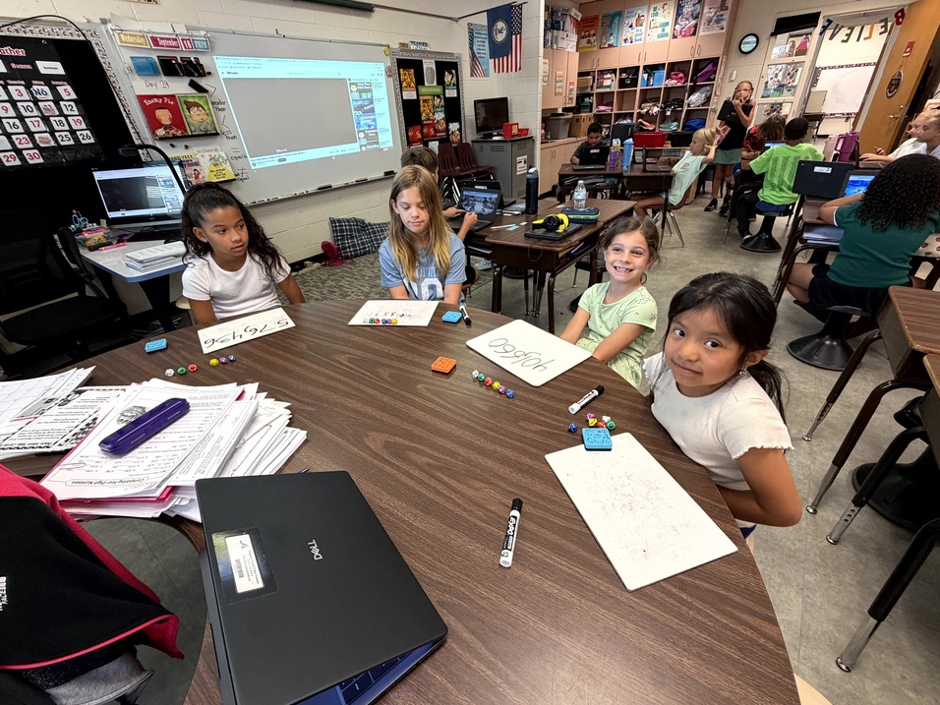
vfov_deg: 81.7
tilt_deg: -30.1
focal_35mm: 15
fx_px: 407
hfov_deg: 98.2
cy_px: 344
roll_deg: +4.5
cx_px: 474
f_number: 2.2
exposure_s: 1/60
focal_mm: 2.22
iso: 250
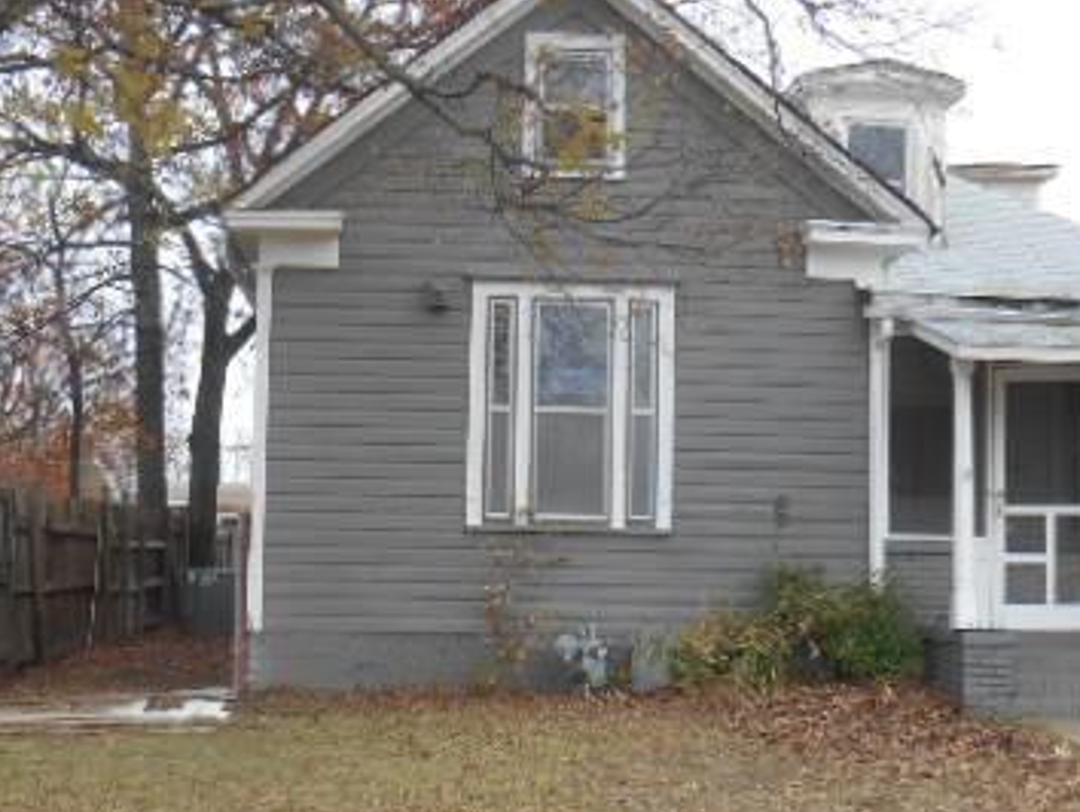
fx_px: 1467
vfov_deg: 30.9
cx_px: 436
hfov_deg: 40.2
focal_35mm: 47
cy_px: 464
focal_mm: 4.7
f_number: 3.4
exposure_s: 1/200
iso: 80
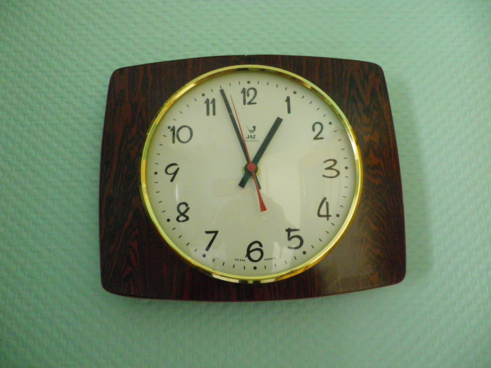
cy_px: 184
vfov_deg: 49.7
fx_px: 397
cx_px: 246
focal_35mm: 28
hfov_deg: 63.4
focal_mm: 4.9
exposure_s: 1/40
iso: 800
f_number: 2.6
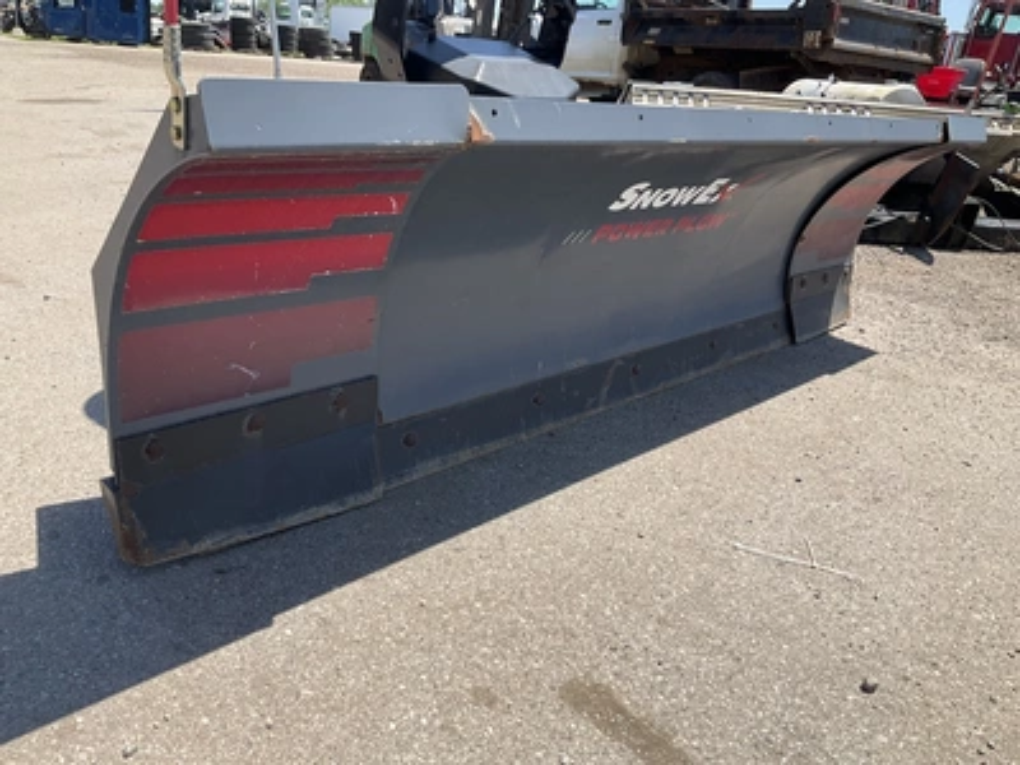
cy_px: 382
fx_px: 855
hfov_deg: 61.7
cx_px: 510
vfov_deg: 48.2
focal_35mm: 29
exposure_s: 1/1168
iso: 25
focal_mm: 3
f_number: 1.8
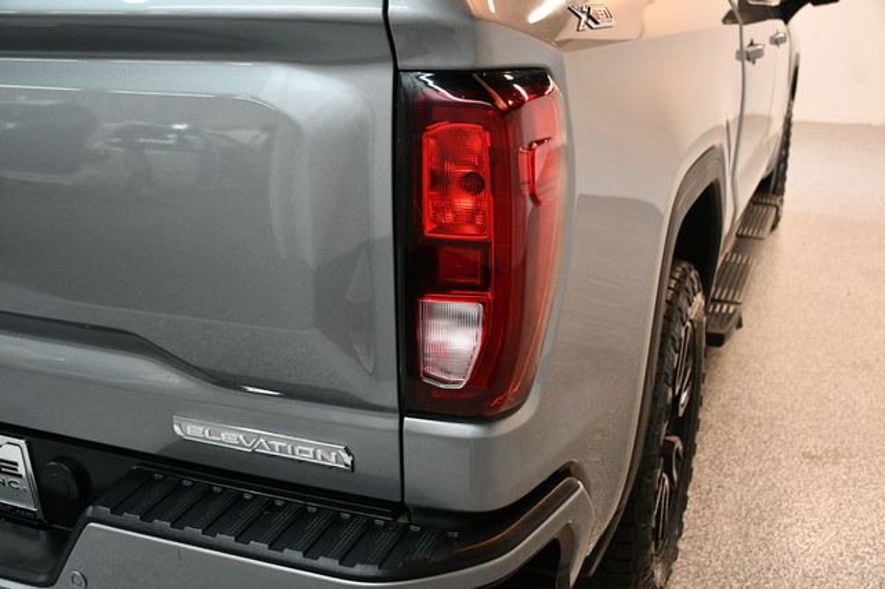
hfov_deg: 49.6
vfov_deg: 34.2
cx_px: 442
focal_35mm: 39
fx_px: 958
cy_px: 294
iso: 2500
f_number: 3.8
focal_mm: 26
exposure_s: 1/125
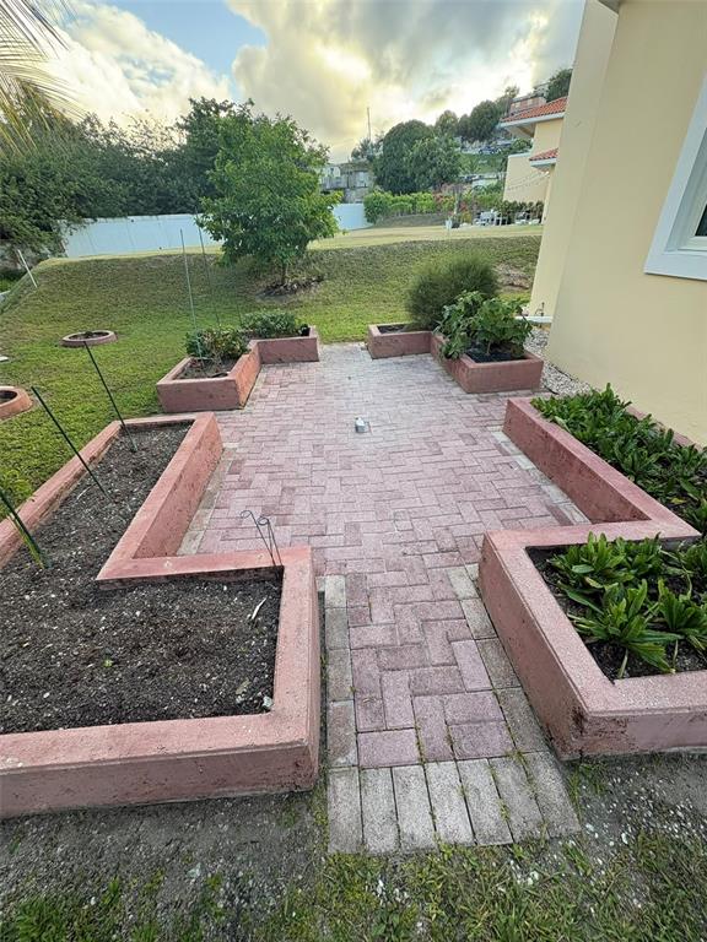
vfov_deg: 102.1
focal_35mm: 14
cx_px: 354
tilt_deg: -32.4
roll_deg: +3.3
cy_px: 471
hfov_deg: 85.7
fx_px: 381
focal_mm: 2.22
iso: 40
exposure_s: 1/99
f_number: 2.2
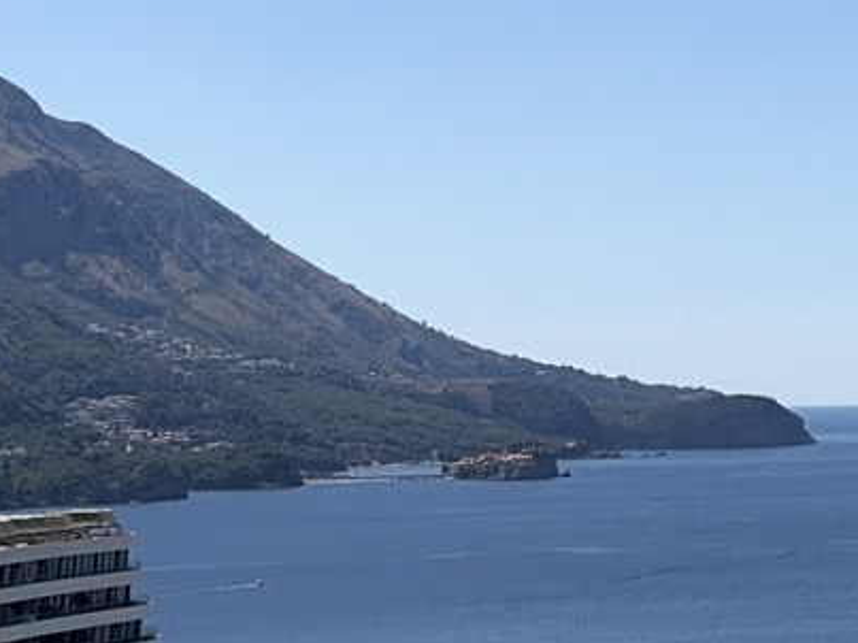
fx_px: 3196
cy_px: -430
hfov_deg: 14.4
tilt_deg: +13.7
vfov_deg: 10.9
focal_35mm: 129
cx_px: 1254
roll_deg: +1.5
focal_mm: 5.96
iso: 50
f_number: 1.6
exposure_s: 1/8850
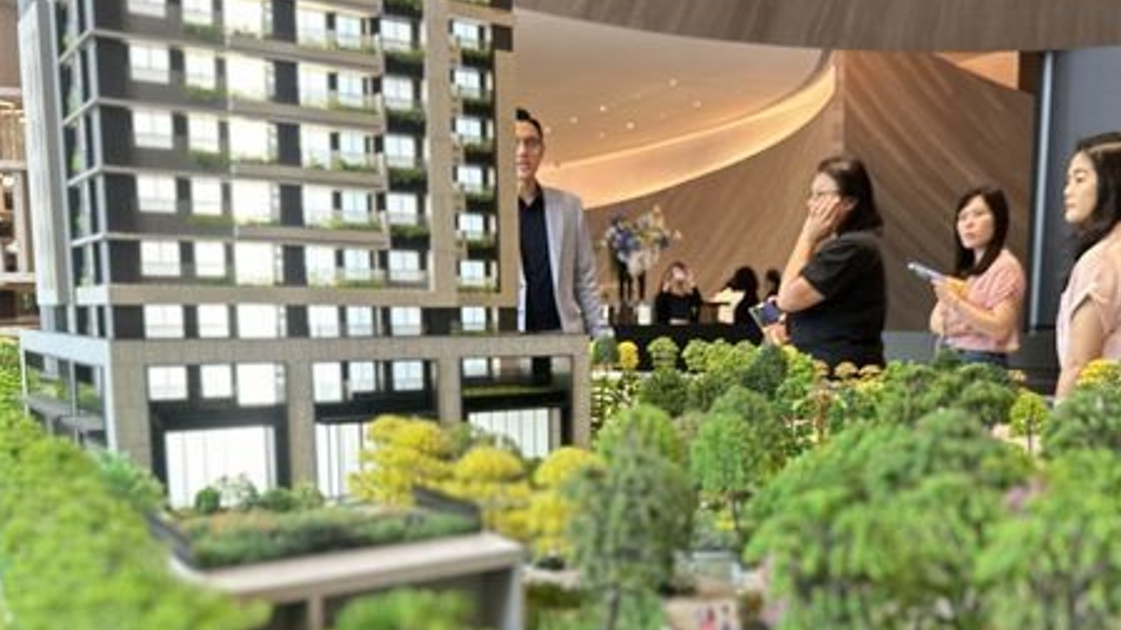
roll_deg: +0.1
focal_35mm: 35
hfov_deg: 56.4
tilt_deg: -8.1
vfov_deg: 33.2
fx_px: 1040
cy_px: 452
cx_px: 651
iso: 320
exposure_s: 1/60
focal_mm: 6.86
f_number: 1.78
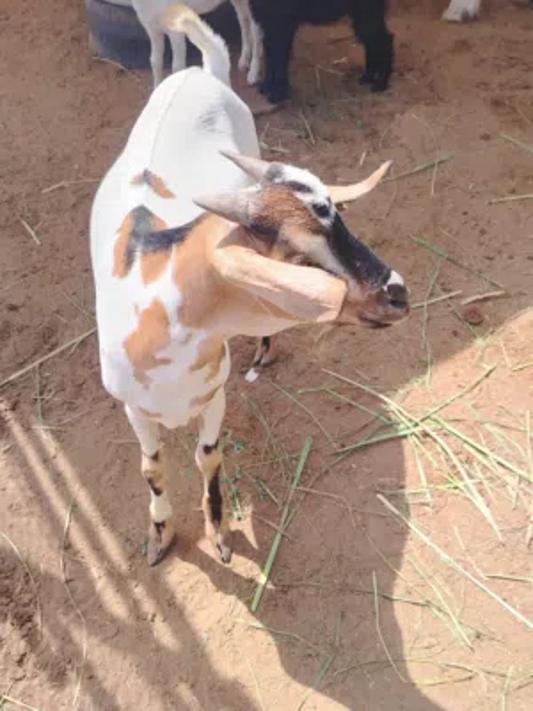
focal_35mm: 38
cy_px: 356
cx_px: 266
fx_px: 780
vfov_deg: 49.0
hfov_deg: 37.7
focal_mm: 5.25
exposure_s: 1/339
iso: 100
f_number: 1.75
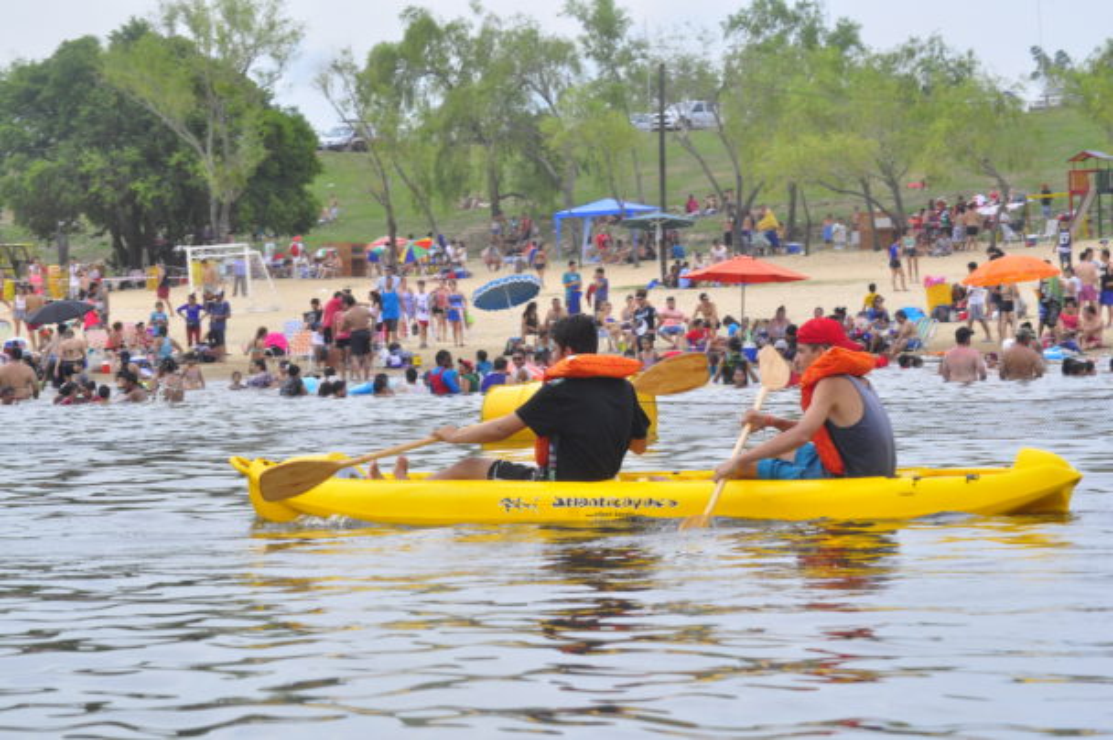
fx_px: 4540
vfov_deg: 9.3
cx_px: 556
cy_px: 370
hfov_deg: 14.0
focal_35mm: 147
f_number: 10
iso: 400
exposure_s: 1/250
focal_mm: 98
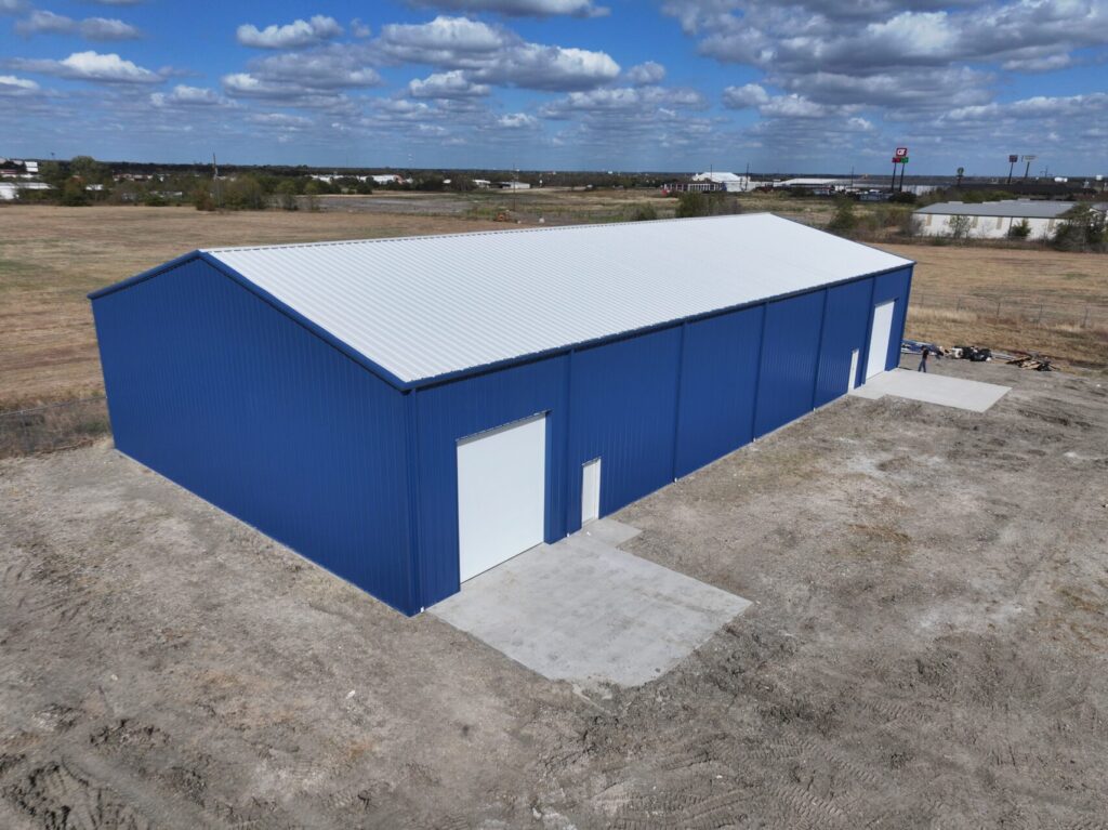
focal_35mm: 24
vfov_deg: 56.8
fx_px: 768
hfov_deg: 71.6
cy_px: 415
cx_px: 554
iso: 100
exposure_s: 1/5000
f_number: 2.8
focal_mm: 12.29
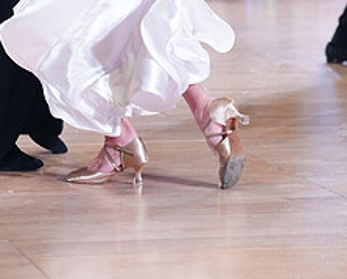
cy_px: -161
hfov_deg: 8.7
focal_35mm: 222
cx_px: 97
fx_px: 2283
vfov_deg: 6.9
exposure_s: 1/400
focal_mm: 91
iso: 2000
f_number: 2.8
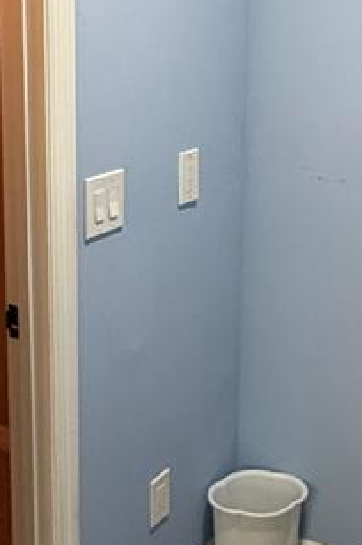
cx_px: 193
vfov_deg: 34.8
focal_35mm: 57
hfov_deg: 23.7
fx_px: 862
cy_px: 186
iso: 250
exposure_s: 1/60
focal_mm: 2.22
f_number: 2.2
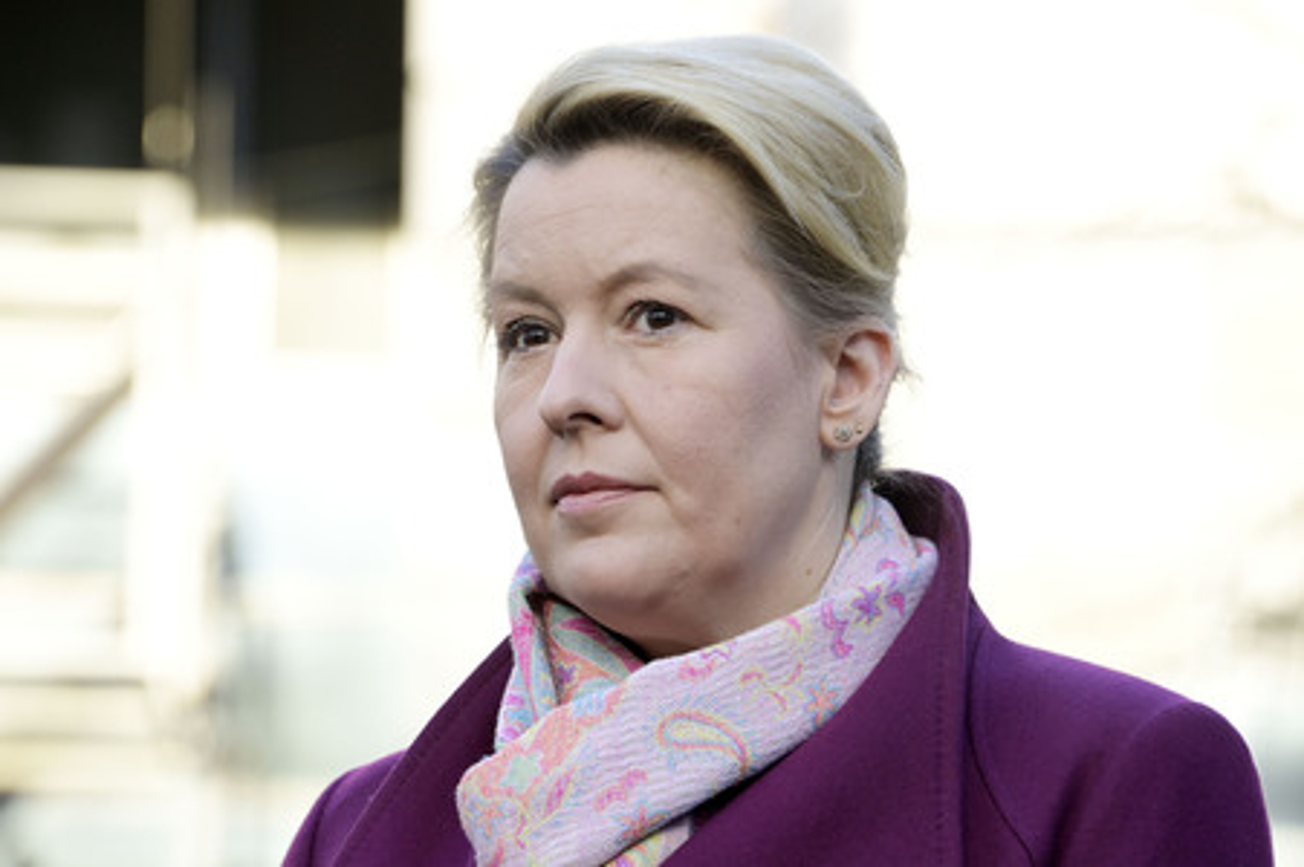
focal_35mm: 300
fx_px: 10858
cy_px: 434
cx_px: 652
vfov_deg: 4.6
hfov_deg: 6.9
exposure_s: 1/400
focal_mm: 300
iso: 2000
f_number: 8
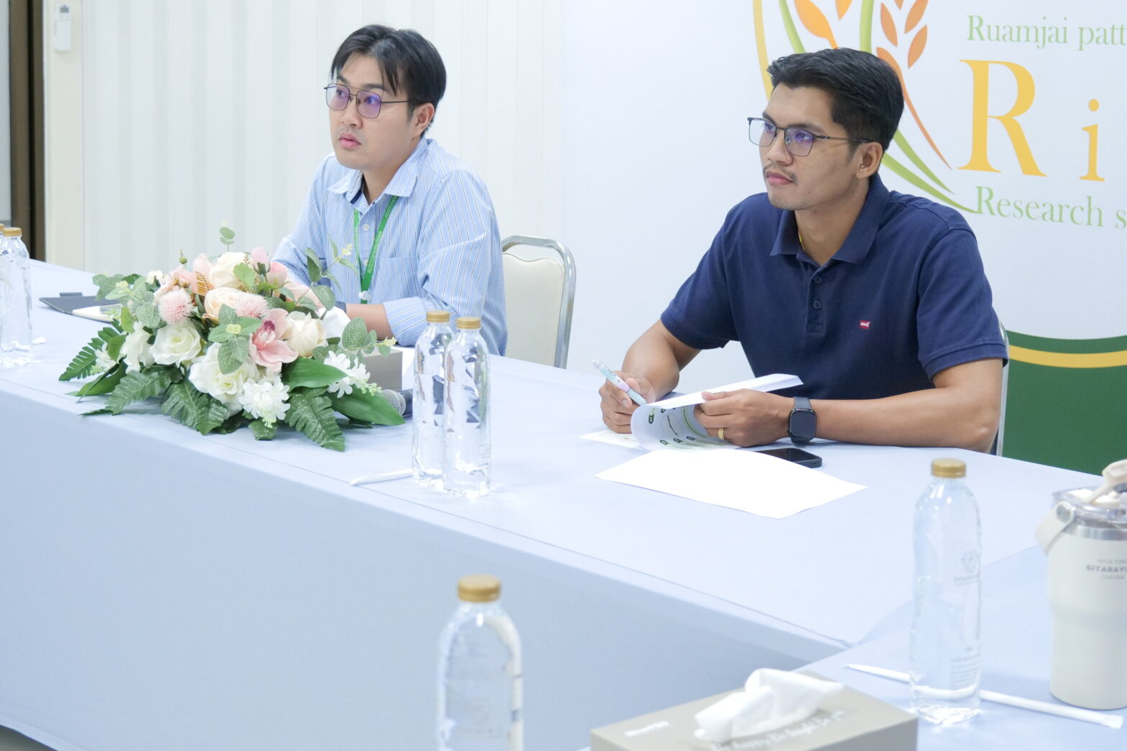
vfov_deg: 21.7
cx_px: 506
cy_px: 199
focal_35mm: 62
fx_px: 1941
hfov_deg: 32.4
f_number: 4.6
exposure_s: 1/60
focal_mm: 38
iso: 3200
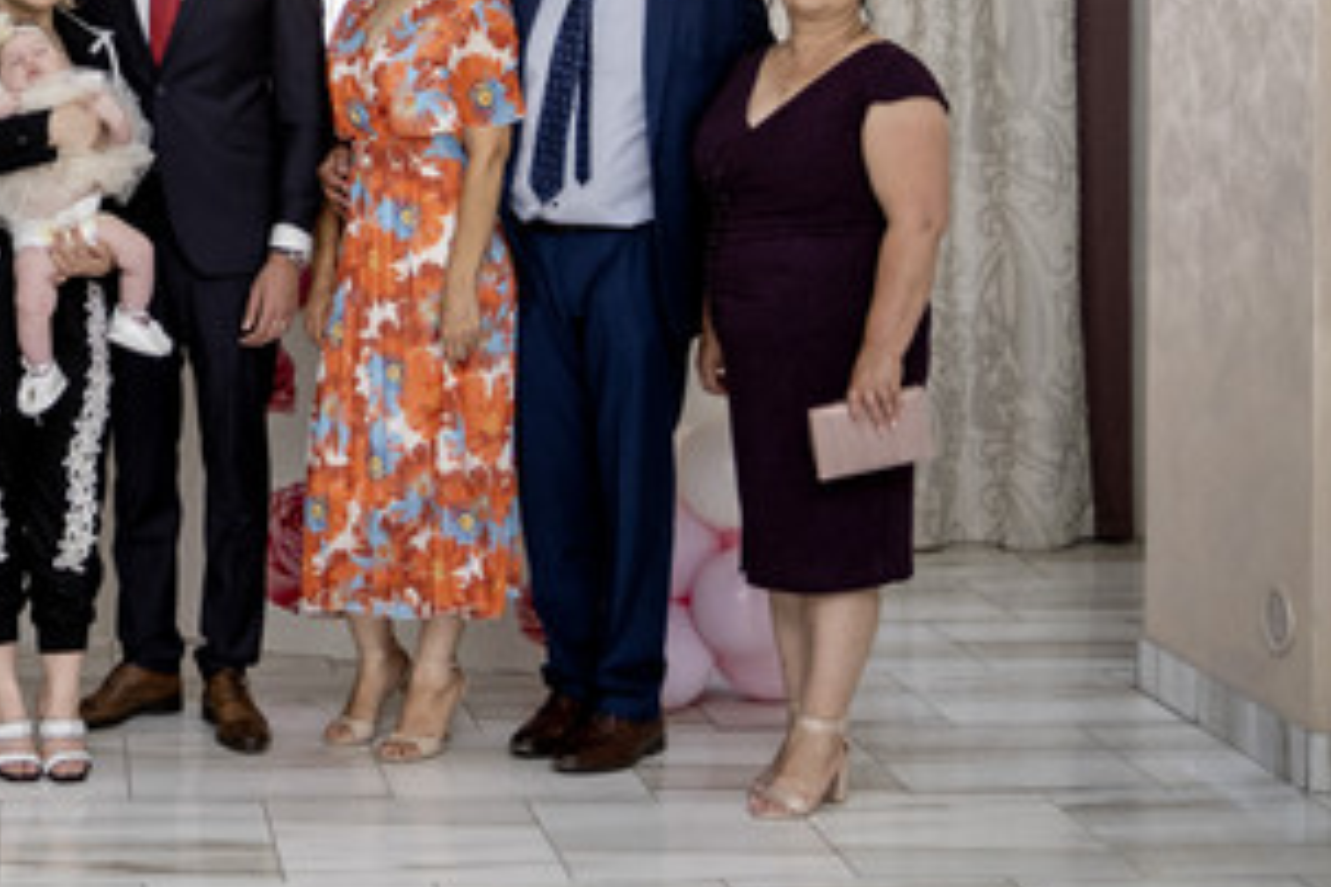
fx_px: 2736
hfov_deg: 26.1
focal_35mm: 74
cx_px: 35
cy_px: -11
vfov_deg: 17.9
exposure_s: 1/160
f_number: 1.6
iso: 800
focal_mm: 23
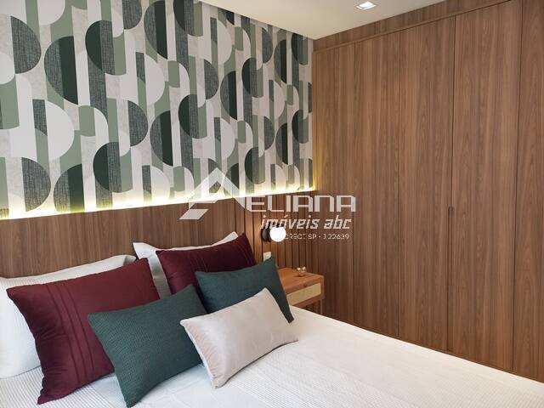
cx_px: 272
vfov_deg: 54.9
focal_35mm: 25
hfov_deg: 69.4
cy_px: 204
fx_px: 393
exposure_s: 1/60
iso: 160
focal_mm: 4.65
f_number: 1.8
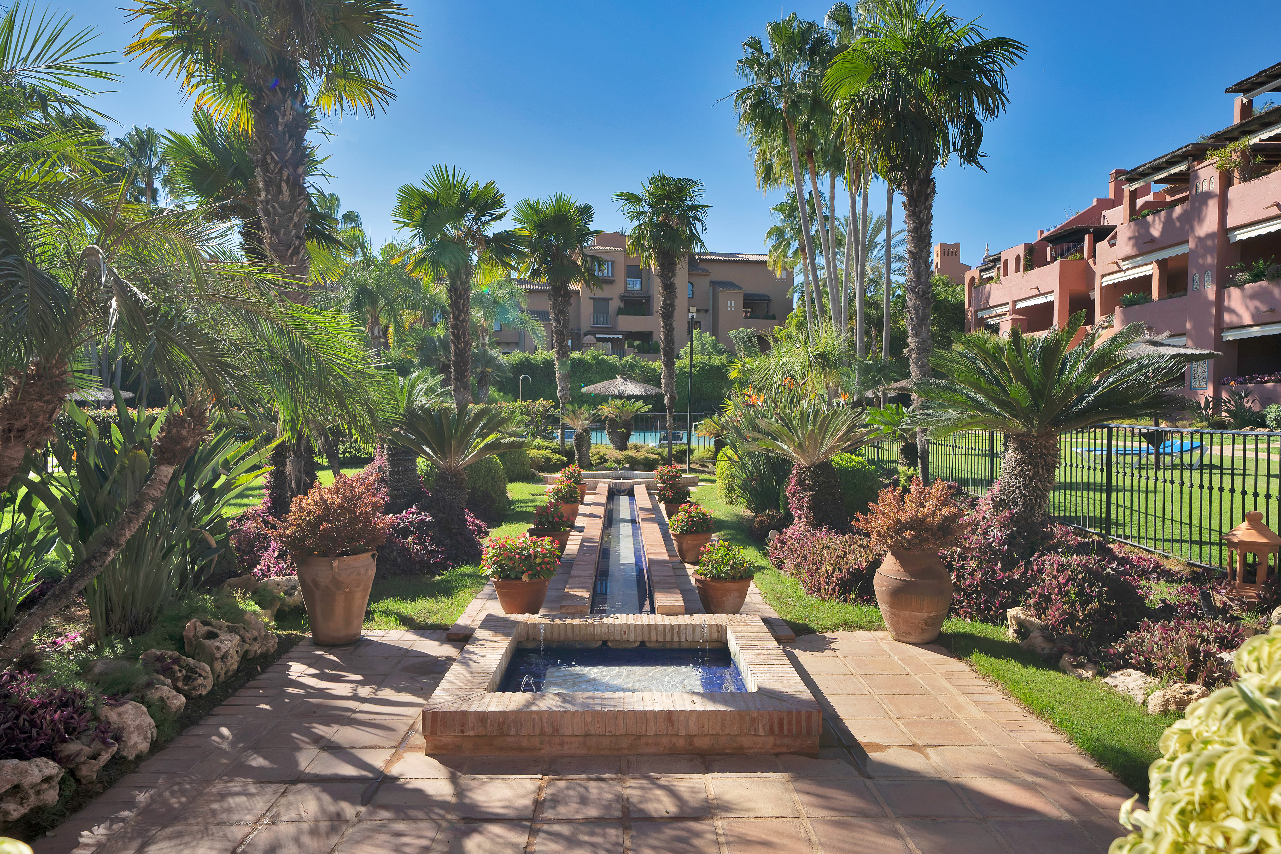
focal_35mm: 24
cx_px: 640
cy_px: 427
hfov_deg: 73.7
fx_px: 854
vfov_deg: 53.1
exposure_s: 1/500
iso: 250
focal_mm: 24
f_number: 8
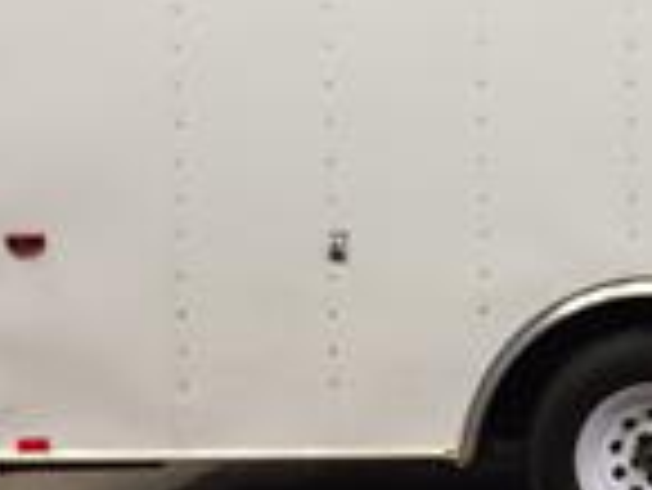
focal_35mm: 128
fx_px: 2413
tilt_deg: -3.3
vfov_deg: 11.5
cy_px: 45
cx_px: 1147
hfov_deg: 13.8
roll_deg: +1.2
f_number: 2.2
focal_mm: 4.15
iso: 40
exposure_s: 1/30
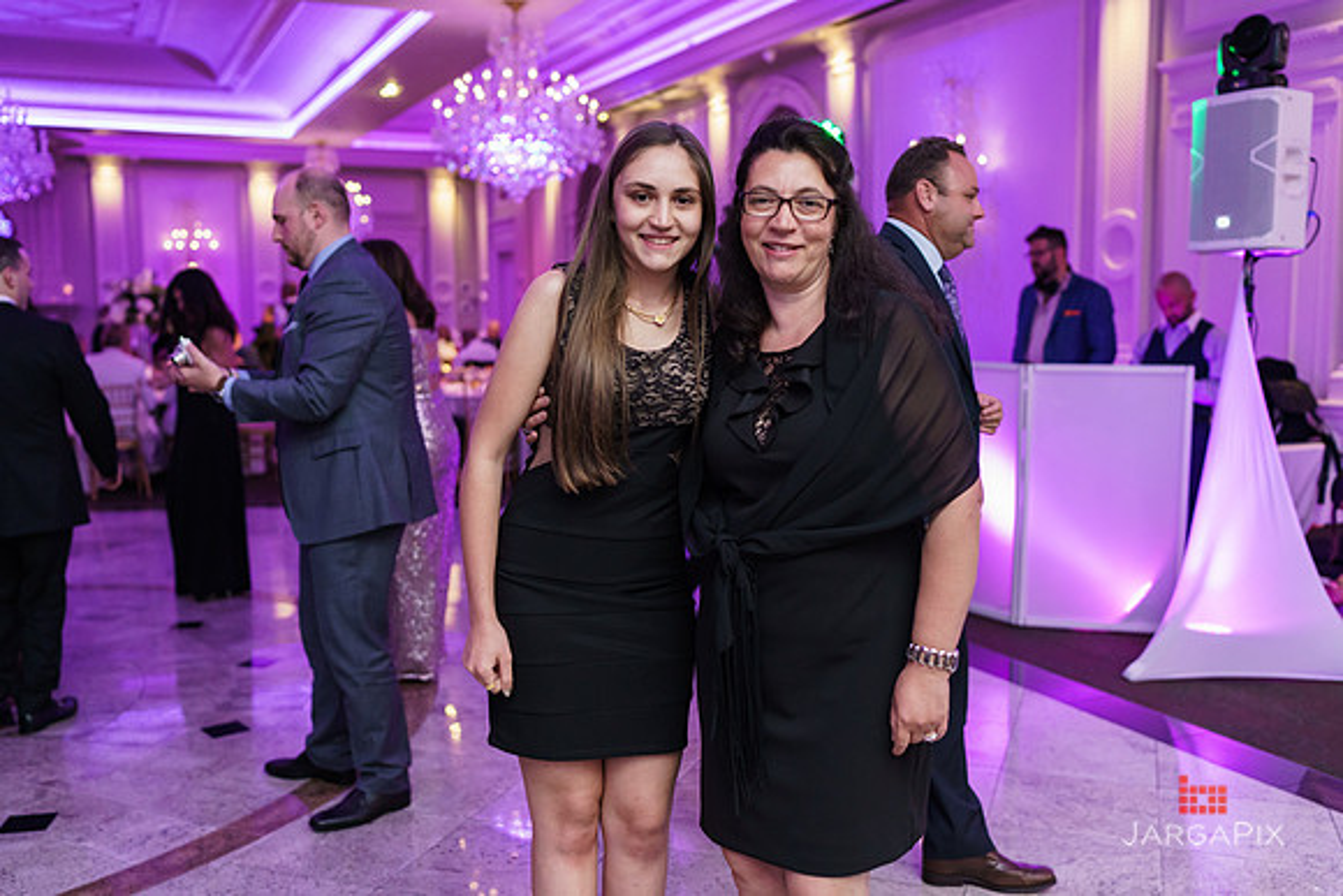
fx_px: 1306
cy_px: 448
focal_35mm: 35
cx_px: 672
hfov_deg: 54.4
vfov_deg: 37.9
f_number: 2
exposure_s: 1/250
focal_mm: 35
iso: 2000
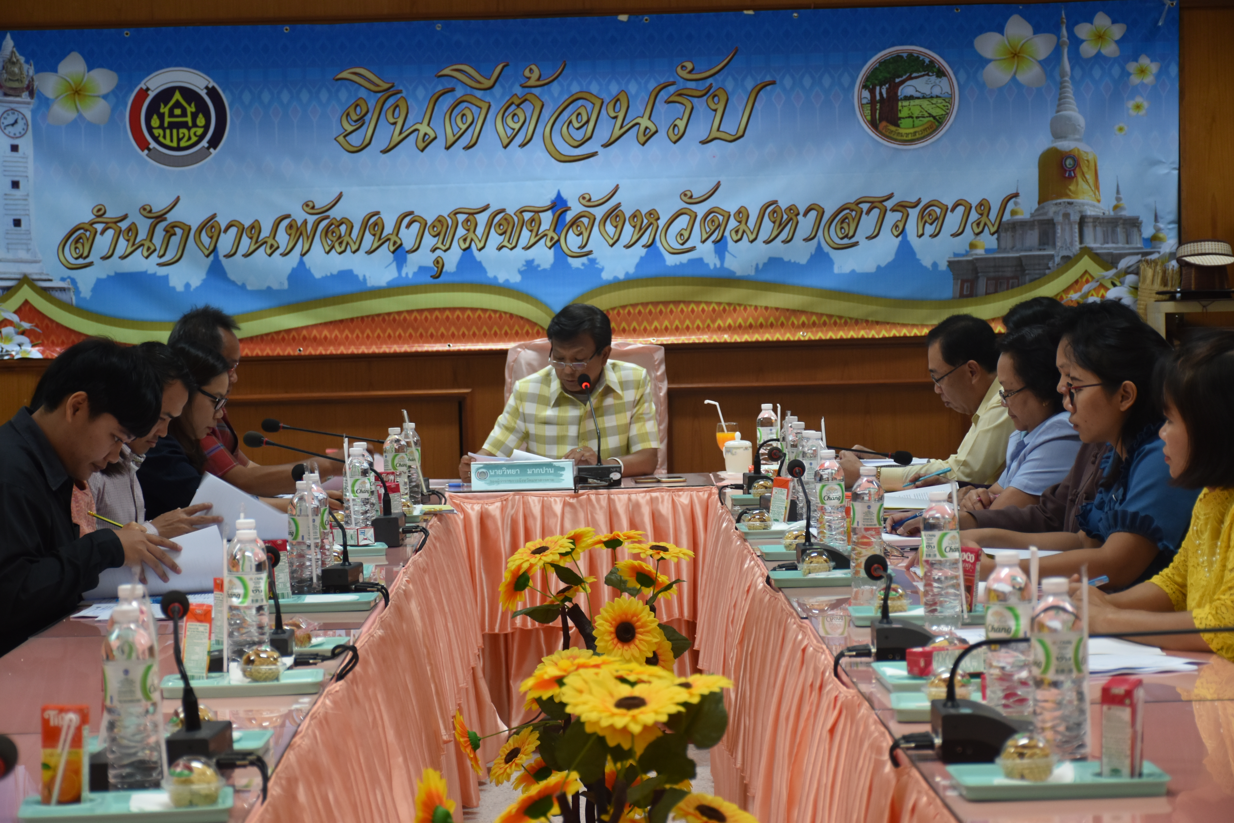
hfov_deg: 24.2
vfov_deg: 16.3
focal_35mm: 84
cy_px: 412
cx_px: 617
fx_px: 2879
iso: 720
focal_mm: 56
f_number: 4.8
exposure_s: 1/60
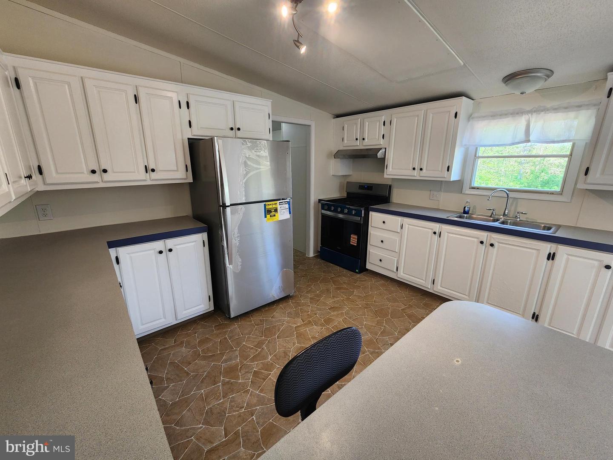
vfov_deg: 89.9
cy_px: 230
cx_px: 306
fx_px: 230
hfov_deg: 106.2
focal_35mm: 13
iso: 100
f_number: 2.2
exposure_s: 1/60
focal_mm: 2.2
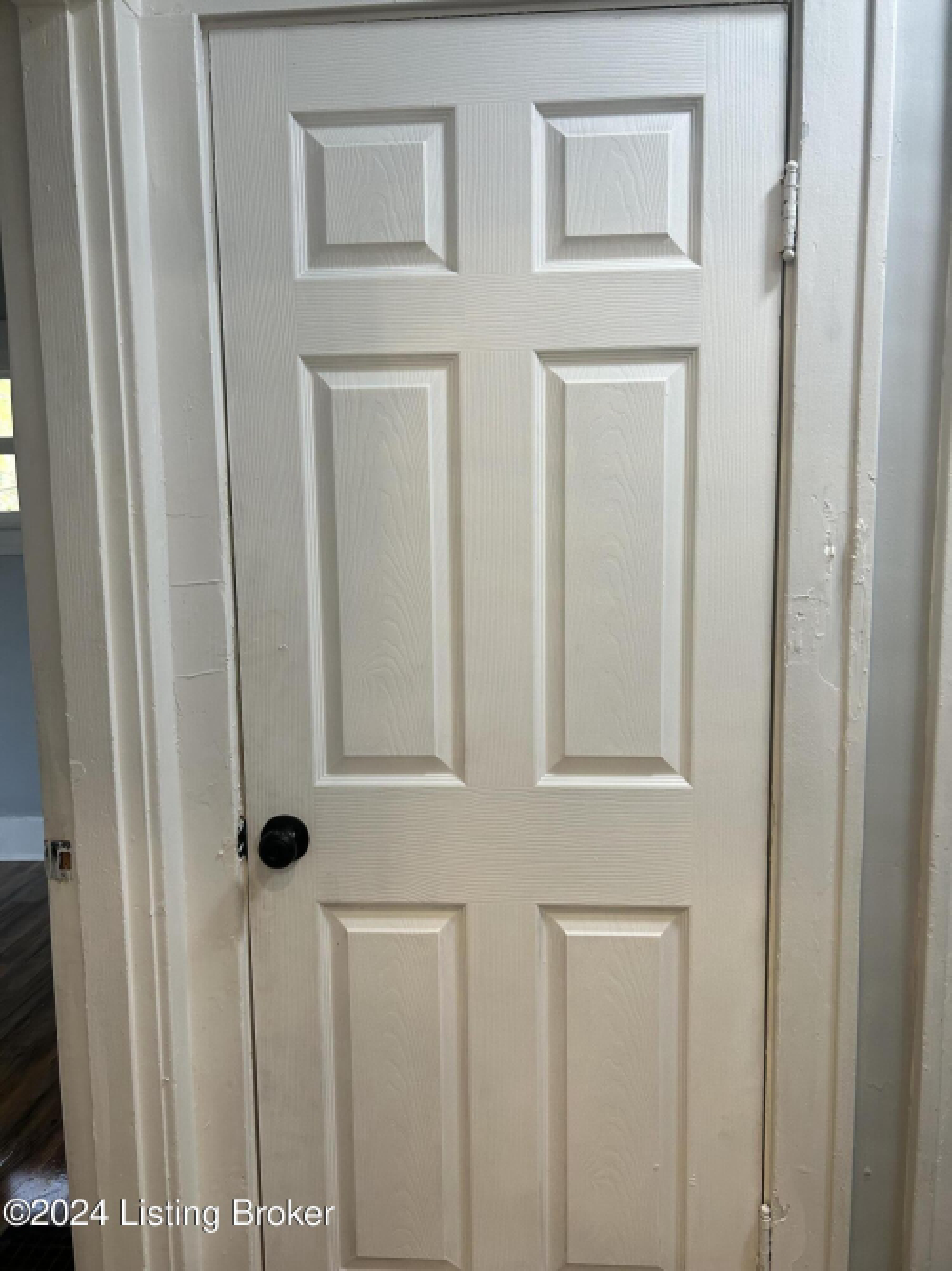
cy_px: 636
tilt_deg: -5.7
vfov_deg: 67.3
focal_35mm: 26
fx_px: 954
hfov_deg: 53.0
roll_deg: +0.5
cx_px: 476
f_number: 1.5
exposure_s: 1/120
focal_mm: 5.7
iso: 125
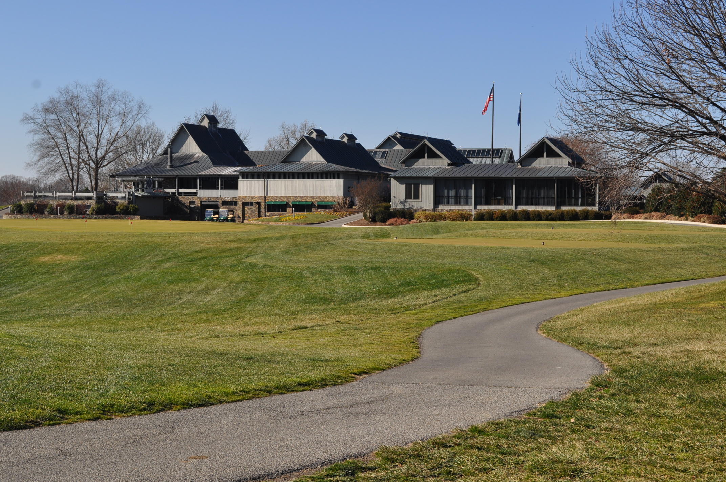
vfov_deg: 25.0
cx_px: 363
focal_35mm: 54
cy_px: 241
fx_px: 1088
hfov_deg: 36.9
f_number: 10
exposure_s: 1/400
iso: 200
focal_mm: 36
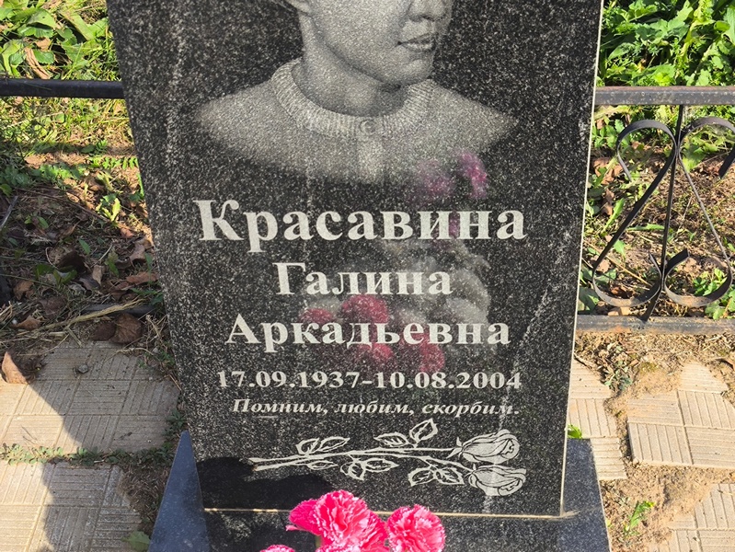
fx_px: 1062
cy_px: 276
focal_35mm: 50
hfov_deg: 38.2
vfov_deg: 29.1
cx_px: 368
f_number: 1.7
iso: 50
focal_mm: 4.71
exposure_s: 1/470
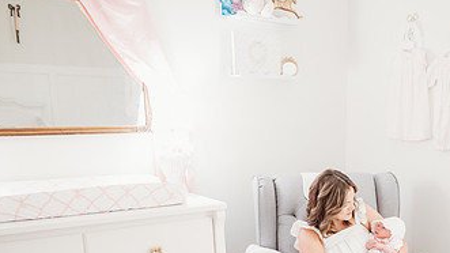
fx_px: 525
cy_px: 240
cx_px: 344
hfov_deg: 44.7
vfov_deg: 26.0
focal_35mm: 44
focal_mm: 24
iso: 1600
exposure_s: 1/200
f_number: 2.8
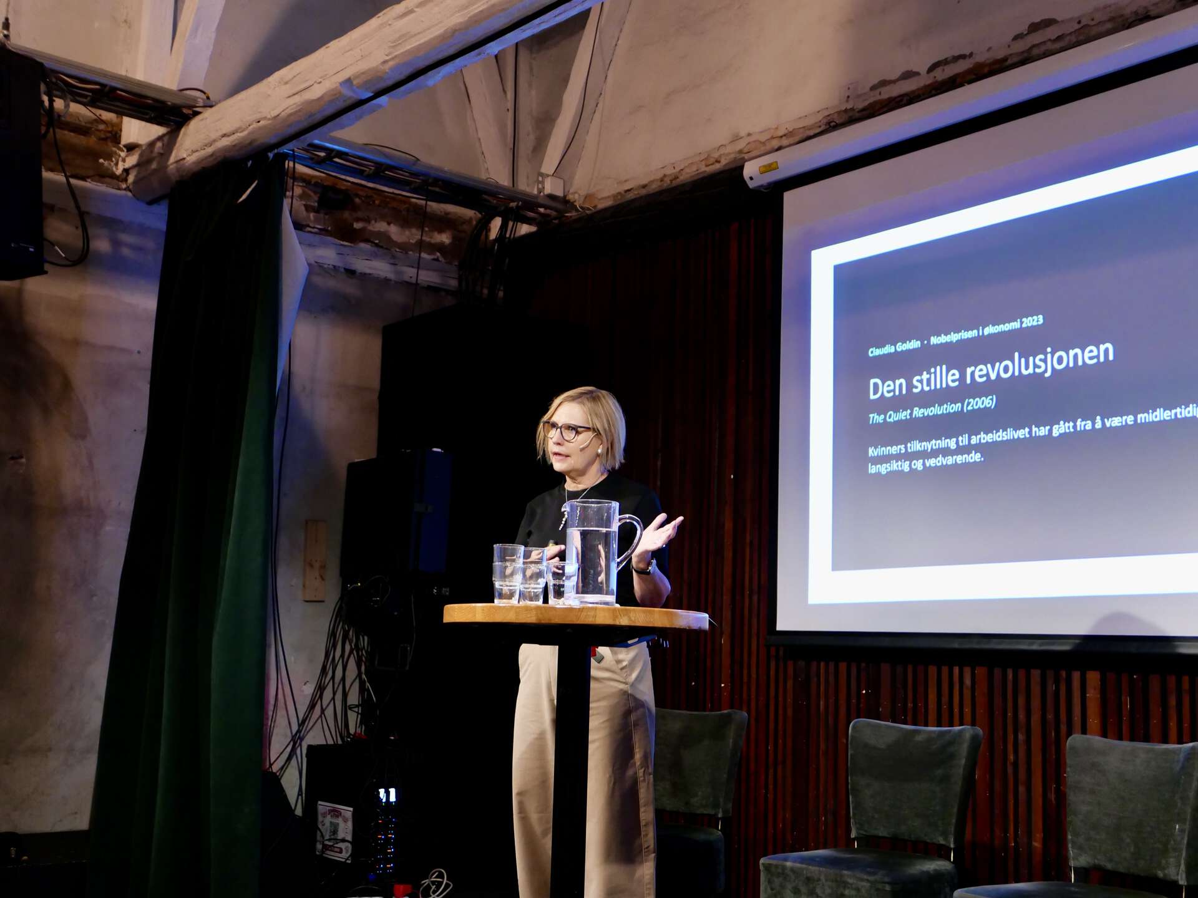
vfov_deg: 33.6
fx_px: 1488
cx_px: 599
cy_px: 449
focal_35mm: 43
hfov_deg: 43.9
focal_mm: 19.5
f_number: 2.6
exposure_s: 1/60
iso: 1600
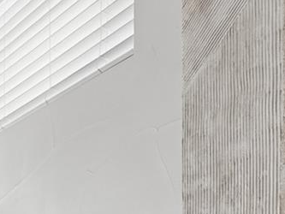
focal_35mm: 74
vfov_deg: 17.3
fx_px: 609
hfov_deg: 16.7
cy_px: 347
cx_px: -333
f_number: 8
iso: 200
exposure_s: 2
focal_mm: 16
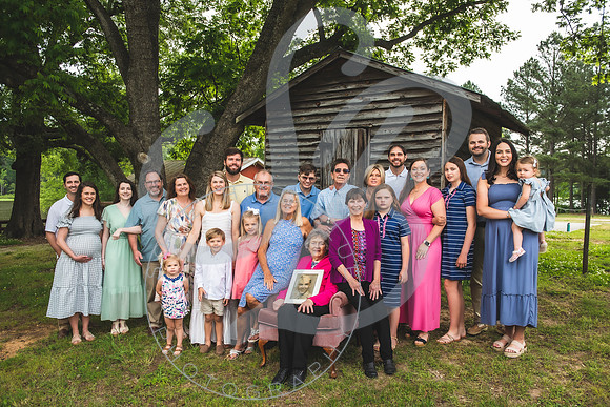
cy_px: 204
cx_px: 305
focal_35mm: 28
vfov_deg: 46.4
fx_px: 475
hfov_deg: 65.5
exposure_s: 1/200
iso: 160
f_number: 5.6
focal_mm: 28
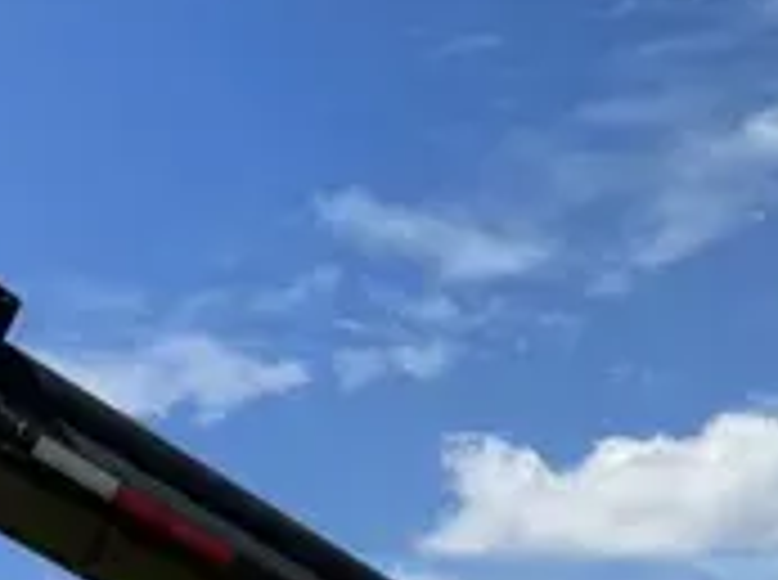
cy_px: 886
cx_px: 675
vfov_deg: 15.2
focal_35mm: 89
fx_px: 1996
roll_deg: +2.6
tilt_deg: +6.6
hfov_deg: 21.6
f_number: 1.78
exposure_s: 1/6211
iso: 80
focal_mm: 6.86
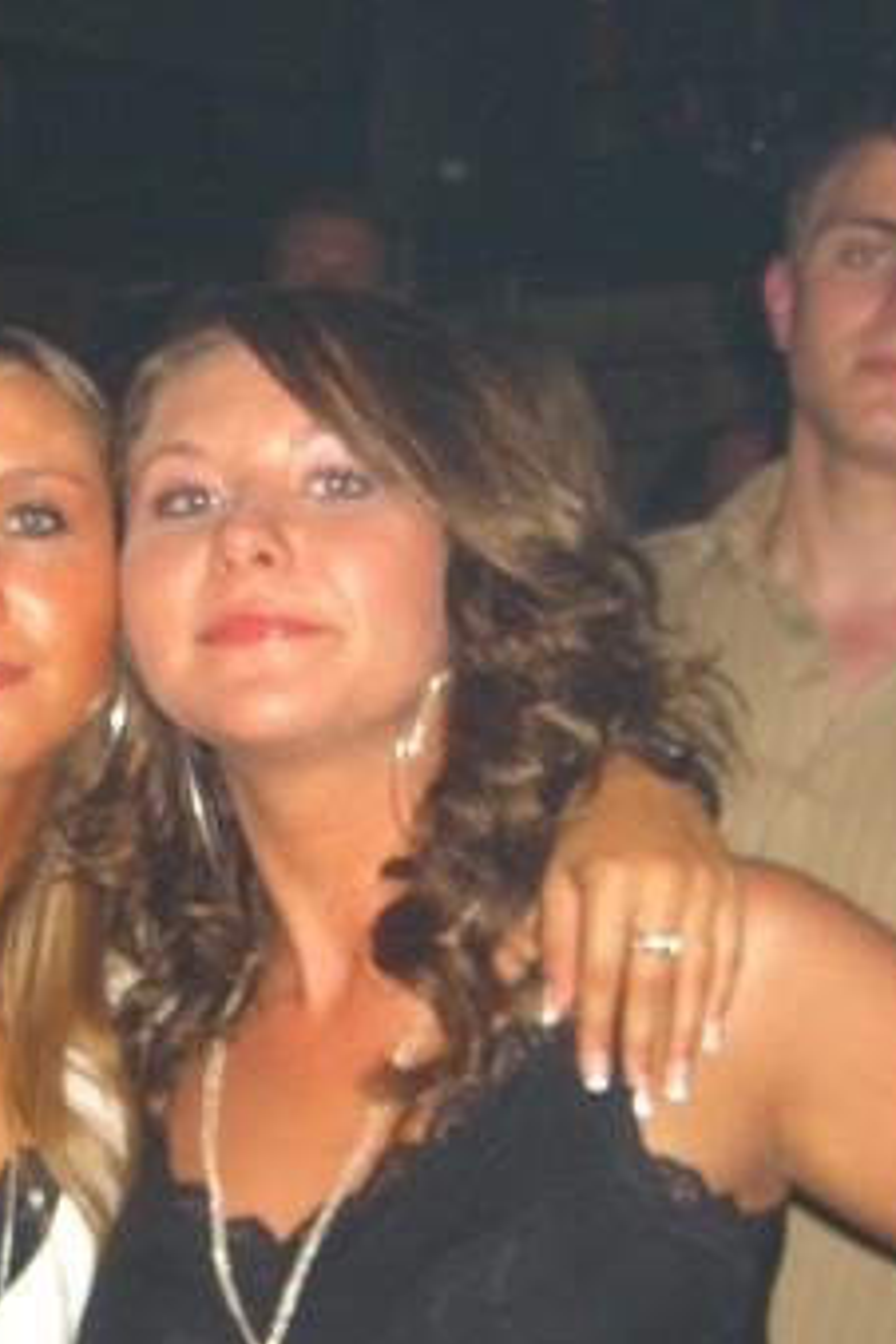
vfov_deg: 28.8
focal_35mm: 70
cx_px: 178
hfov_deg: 19.3
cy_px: 729
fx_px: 2613
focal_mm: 7.9
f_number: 2.8
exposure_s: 1/60
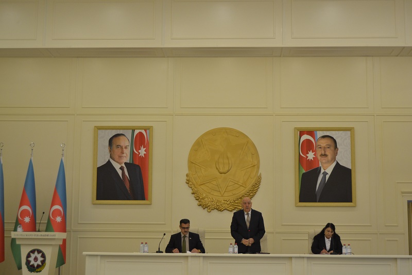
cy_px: 138
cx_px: 206
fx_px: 686
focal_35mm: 60
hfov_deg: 33.4
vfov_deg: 22.6
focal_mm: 40
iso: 900
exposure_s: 1/60
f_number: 5
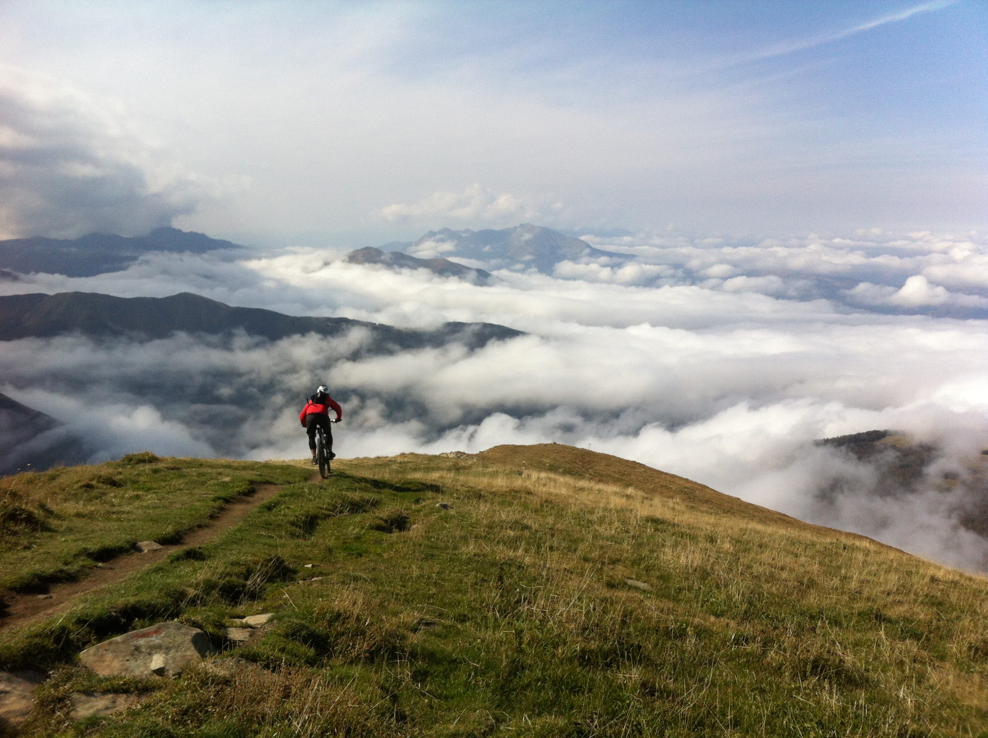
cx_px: 494
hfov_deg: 52.7
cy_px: 369
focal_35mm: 35
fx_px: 997
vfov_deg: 40.6
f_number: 2.8
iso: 80
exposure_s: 1/2514
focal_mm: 3.85
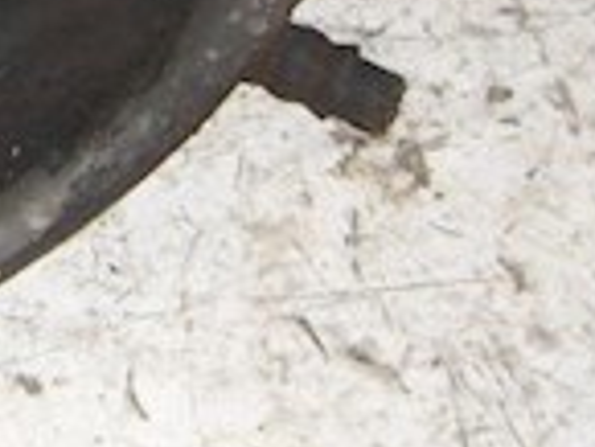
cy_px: -328
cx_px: -464
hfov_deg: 11.0
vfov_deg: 8.5
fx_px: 2890
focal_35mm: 168
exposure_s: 1/60
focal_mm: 7.9
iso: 80
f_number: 2.8
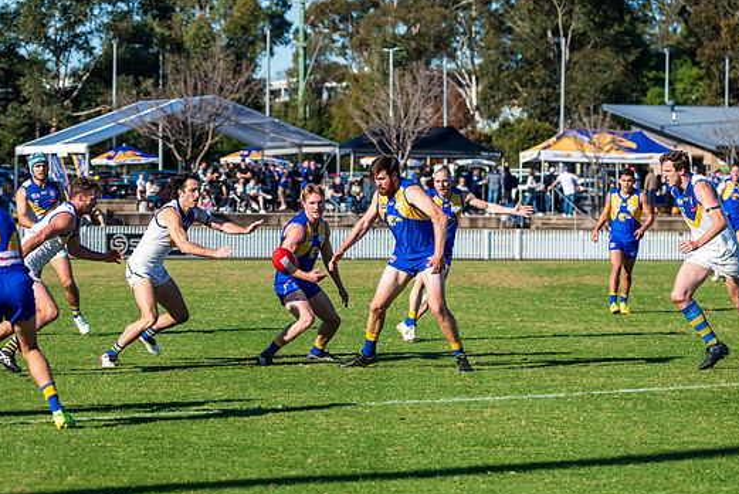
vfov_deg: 7.8
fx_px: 3615
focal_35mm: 176
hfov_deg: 11.7
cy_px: 228
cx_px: 400
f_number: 7.1
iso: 800
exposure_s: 1/2000
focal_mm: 150
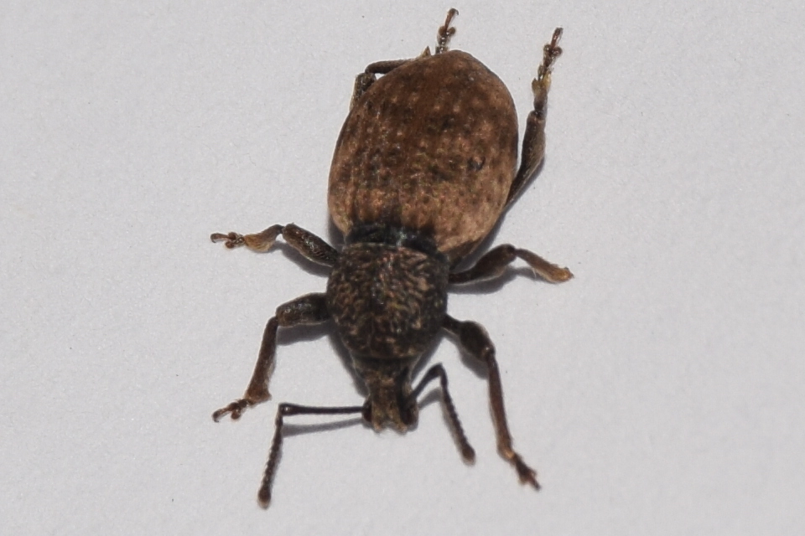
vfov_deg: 6.5
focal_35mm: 210
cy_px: 268
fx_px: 4695
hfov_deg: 9.8
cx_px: 402
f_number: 13
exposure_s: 1/160
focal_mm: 140
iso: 100
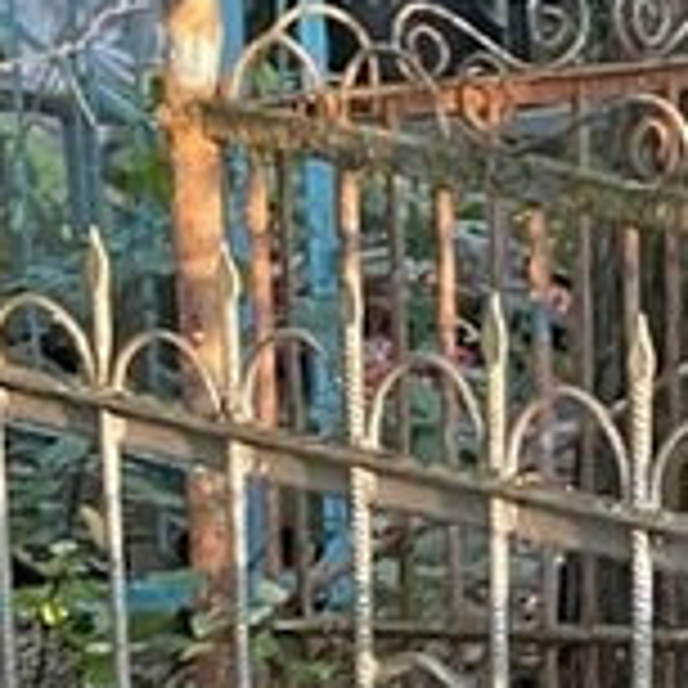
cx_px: 1358
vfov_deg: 11.2
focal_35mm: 154
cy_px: 778
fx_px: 3463
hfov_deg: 10.5
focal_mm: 4.2
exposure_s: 1/60
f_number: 1.6
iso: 250
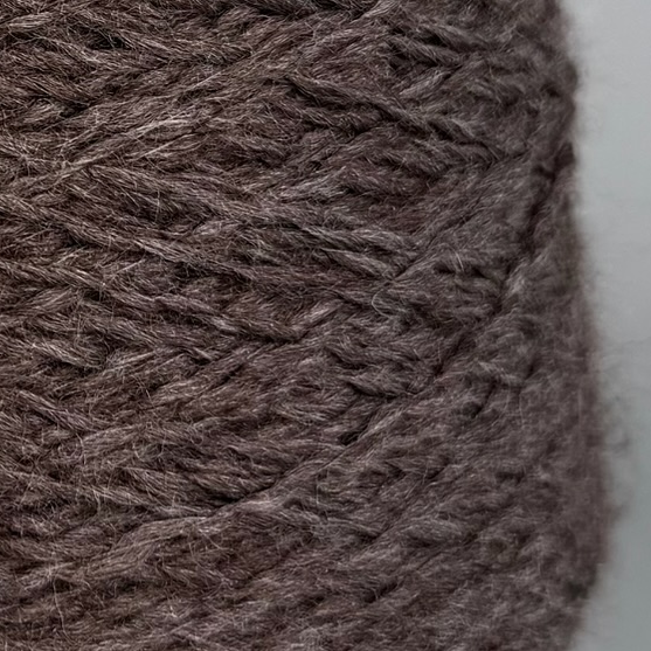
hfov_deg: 20.5
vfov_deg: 21.4
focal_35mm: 78
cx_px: -164
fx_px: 1660
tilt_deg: -8.2
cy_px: 0
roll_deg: -0.1
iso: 80
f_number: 1.78
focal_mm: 6.76
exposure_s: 1/397
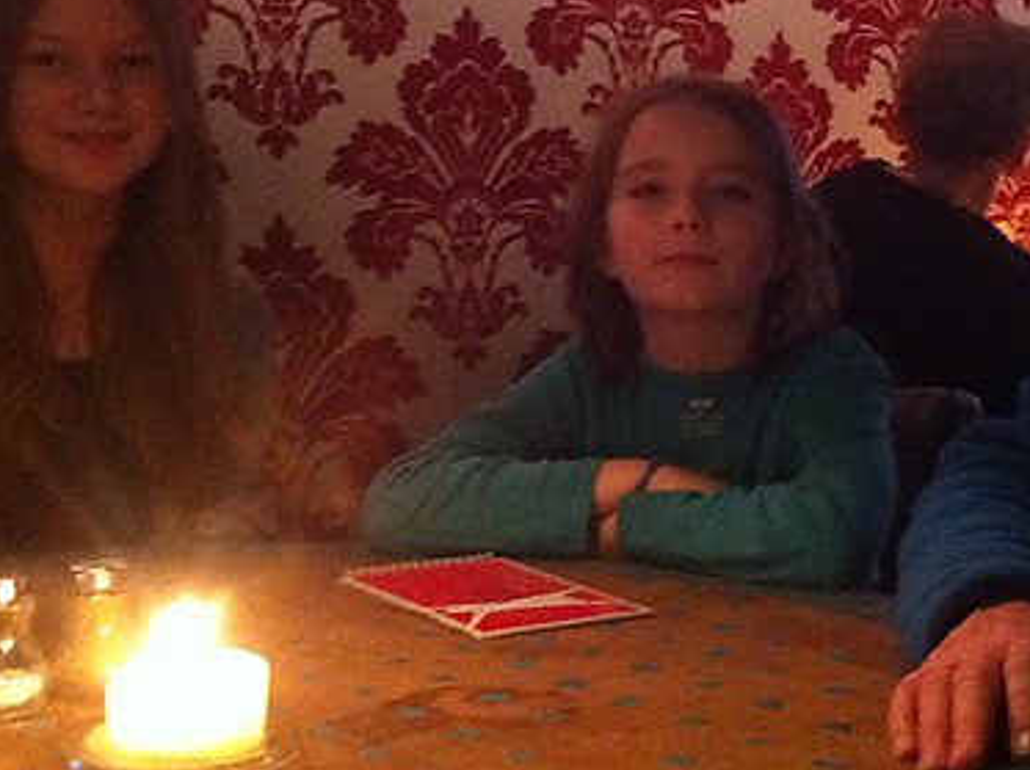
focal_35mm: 69
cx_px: 746
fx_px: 2051
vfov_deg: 21.2
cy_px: 229
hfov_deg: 27.9
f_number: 2.8
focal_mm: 3.85
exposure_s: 1/15
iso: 1000
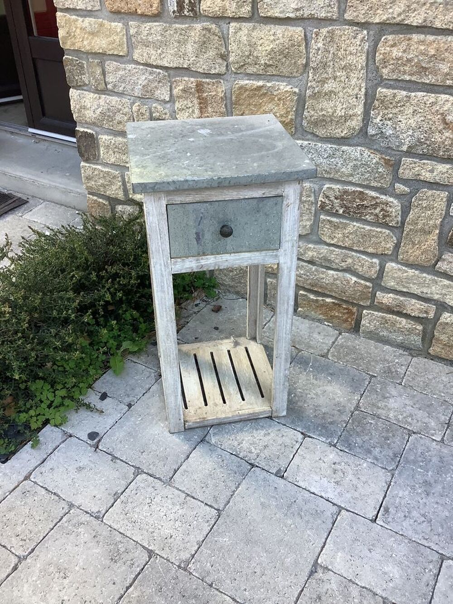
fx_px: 541
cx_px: 226
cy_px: 302
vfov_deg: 58.3
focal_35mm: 31
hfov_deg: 45.4
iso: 64
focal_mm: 3.3
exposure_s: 1/120
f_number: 2.4
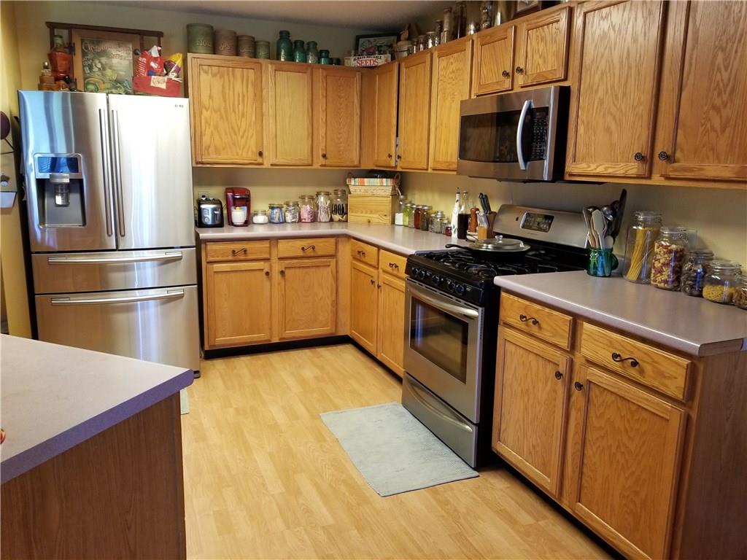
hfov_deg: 67.3
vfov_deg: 53.1
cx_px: 374
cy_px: 280
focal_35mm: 26
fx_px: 561
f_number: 1.7
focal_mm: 4.25
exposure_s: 1/40
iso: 200
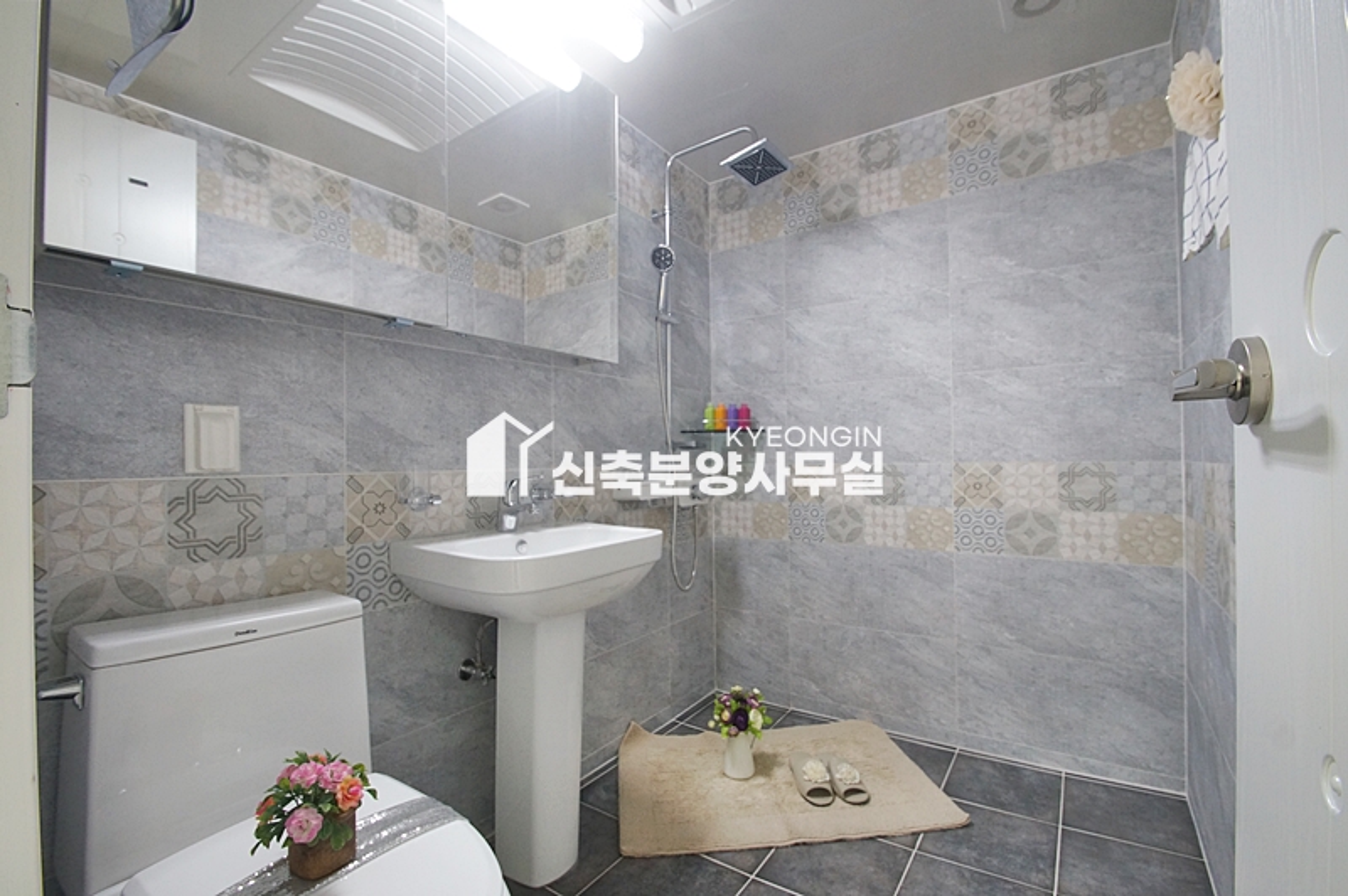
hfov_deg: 100.4
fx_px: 561
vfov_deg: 77.2
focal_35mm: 15
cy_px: 448
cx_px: 674
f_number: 6.3
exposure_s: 1/25
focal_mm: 10
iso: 800
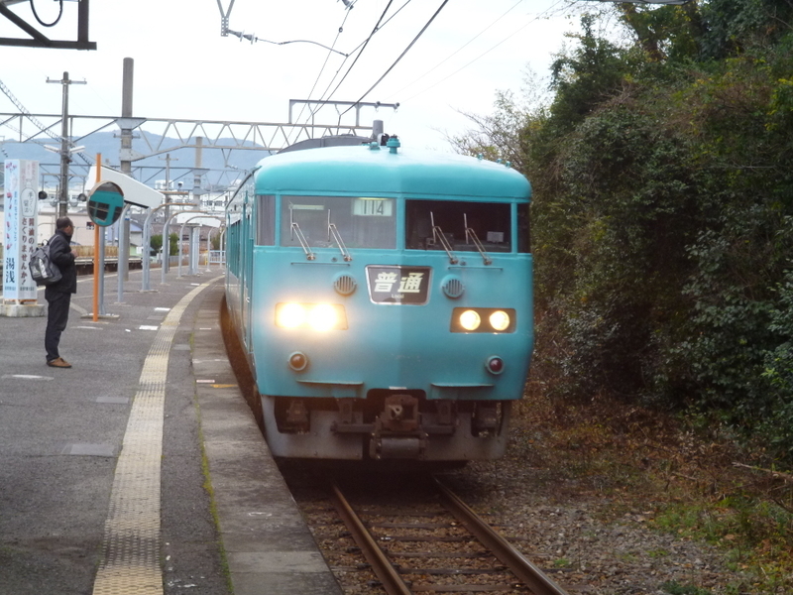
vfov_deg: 21.0
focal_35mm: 70
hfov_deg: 27.8
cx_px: 396
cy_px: 298
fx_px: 1604
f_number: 5
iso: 200
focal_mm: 12.5
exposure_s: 1/100
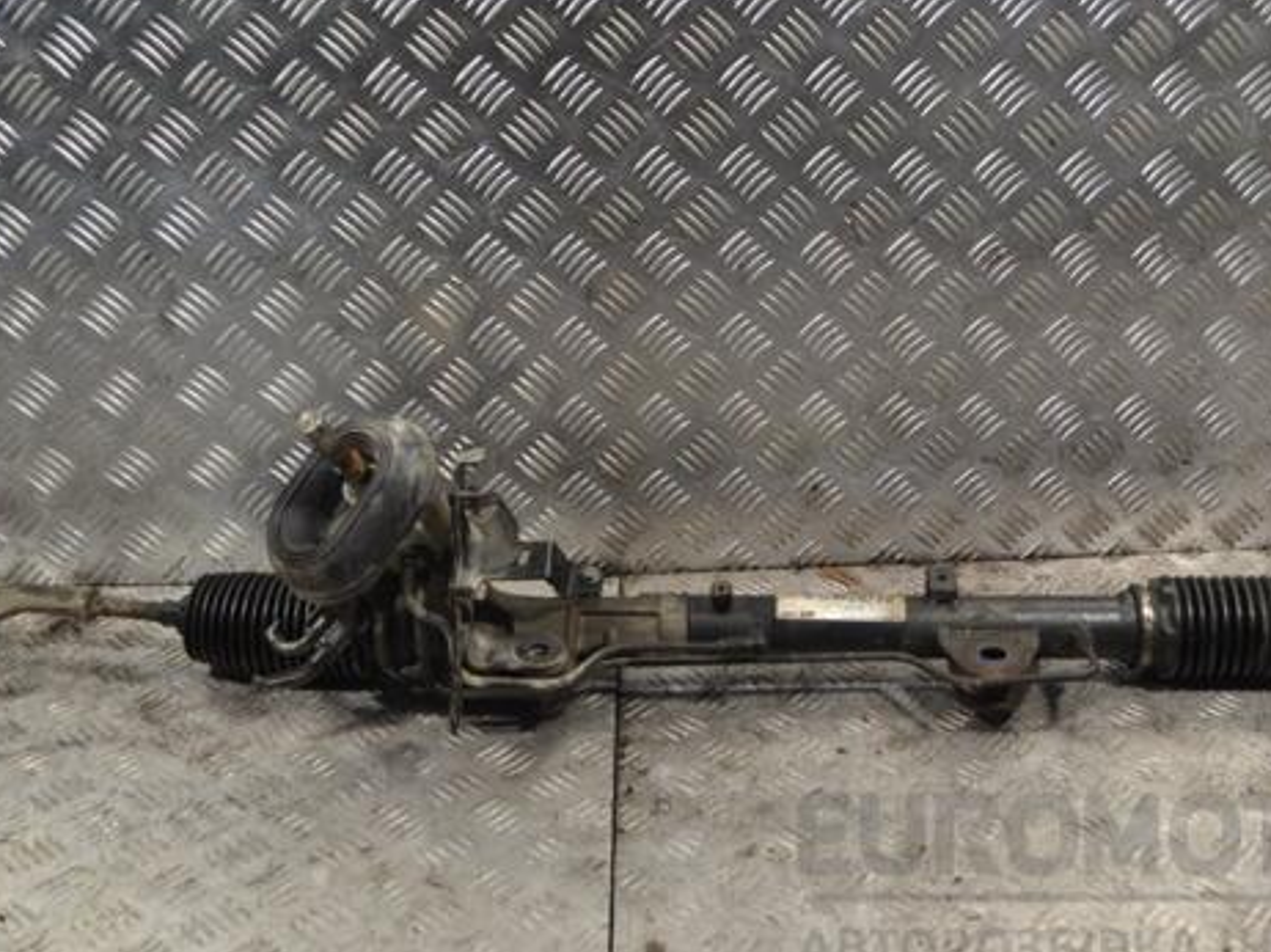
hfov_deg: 41.9
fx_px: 1651
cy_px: 468
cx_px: 746
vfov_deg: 32.2
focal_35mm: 45
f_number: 5.6
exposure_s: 1/100
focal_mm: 24
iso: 400
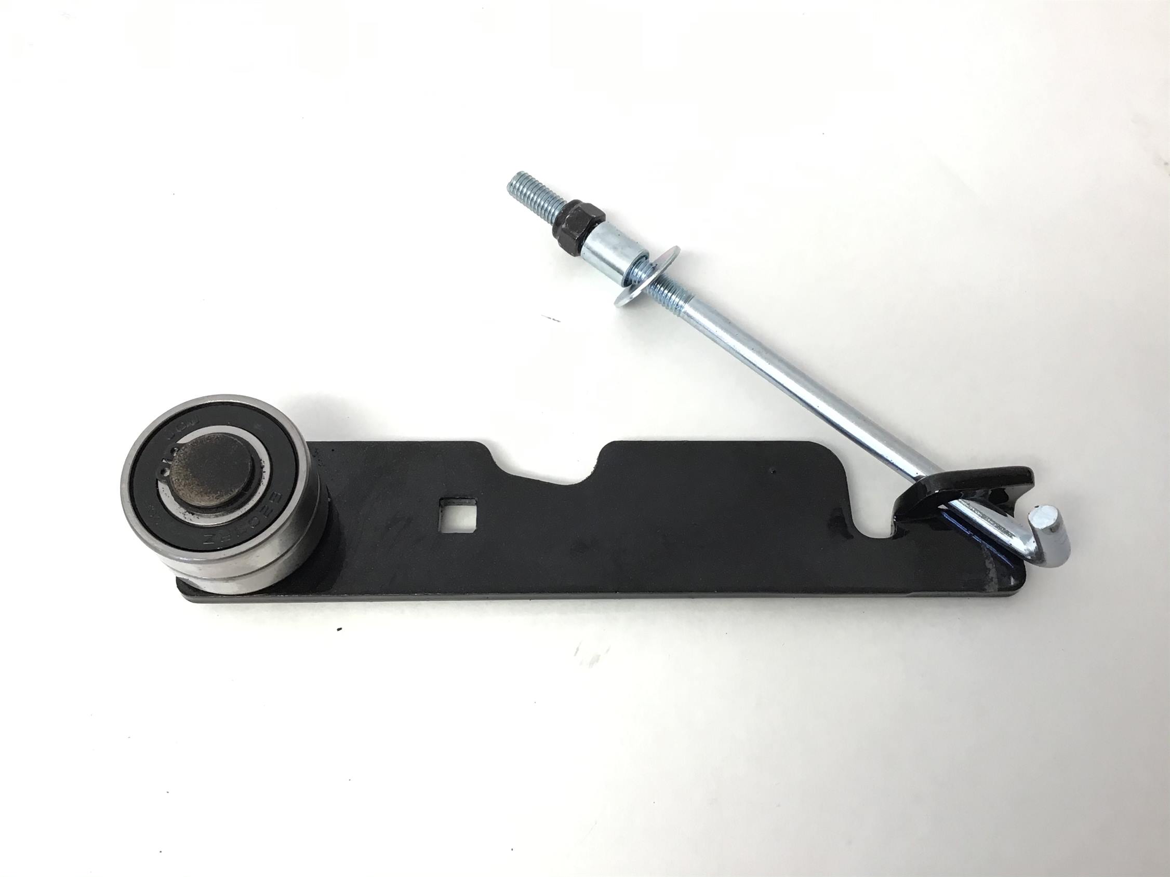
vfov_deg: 45.4
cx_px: 585
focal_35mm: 31
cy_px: 438
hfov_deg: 58.4
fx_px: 1048
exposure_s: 1/30
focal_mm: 3.3
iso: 32
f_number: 2.4
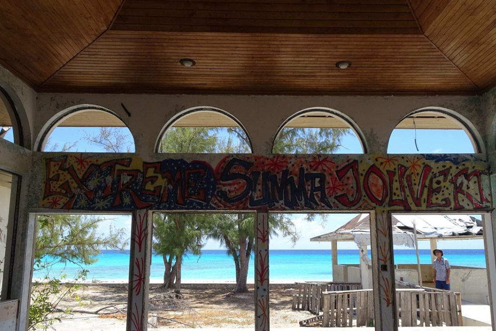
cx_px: 256
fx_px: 358
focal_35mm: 26
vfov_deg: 49.4
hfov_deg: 69.4
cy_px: 193
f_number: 3.5
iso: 80
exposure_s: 1/500
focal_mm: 4.1
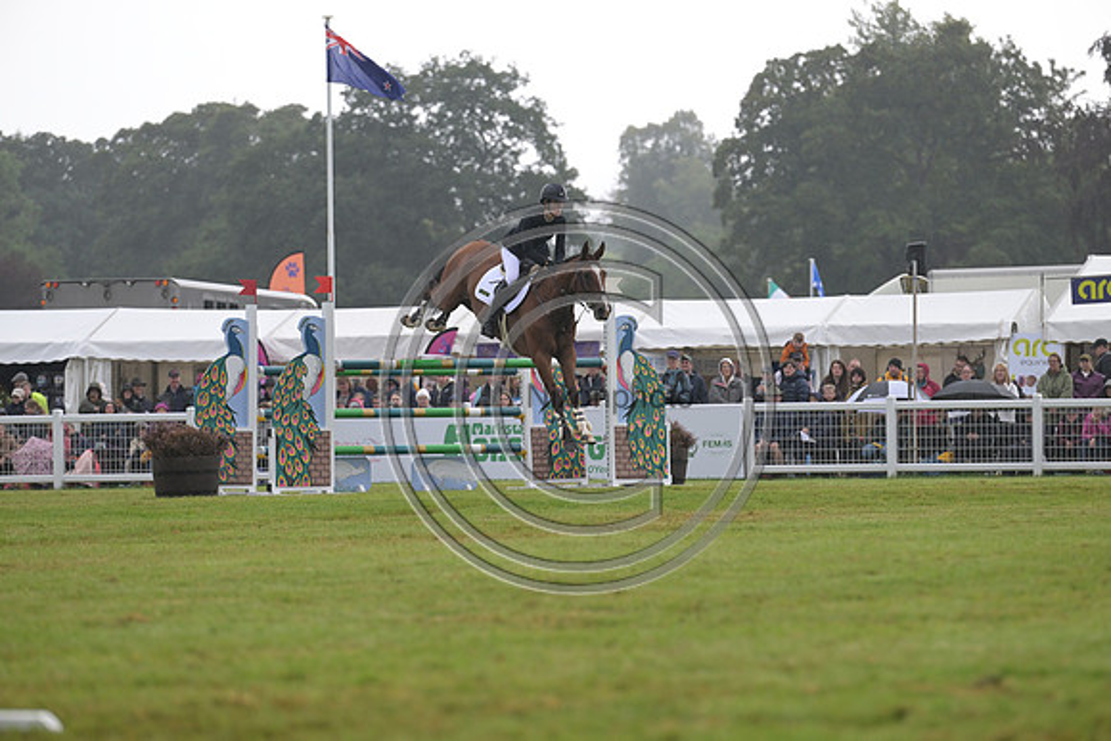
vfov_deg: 6.9
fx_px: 6173
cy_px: 370
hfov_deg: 10.3
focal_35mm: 200
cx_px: 556
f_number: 4.5
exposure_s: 1/1250
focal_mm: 200
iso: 1100
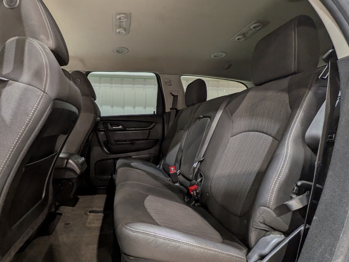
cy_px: 147
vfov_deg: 68.4
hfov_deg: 83.3
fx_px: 192
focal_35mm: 19
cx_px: 134
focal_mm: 1.83
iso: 105
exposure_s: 1/24
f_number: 2.2
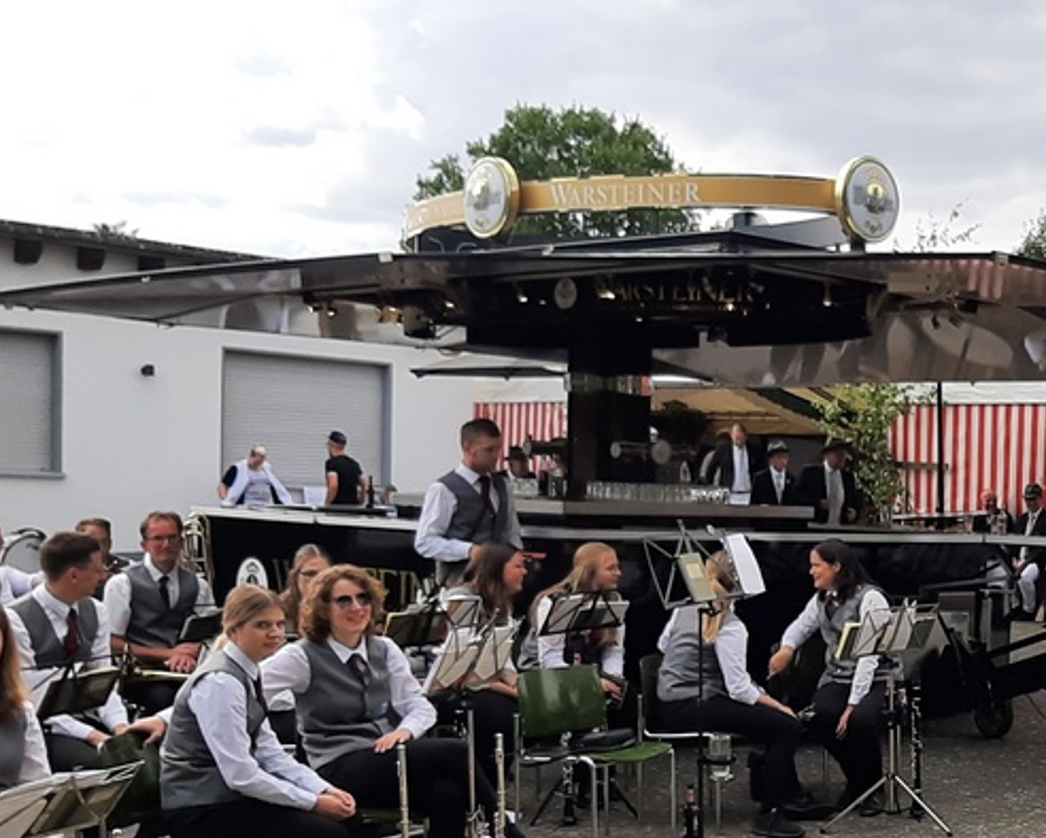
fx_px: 1703
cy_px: 613
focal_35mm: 55
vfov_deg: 27.3
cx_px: 954
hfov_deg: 32.3
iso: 40
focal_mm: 3.93
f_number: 1.7
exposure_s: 1/1351
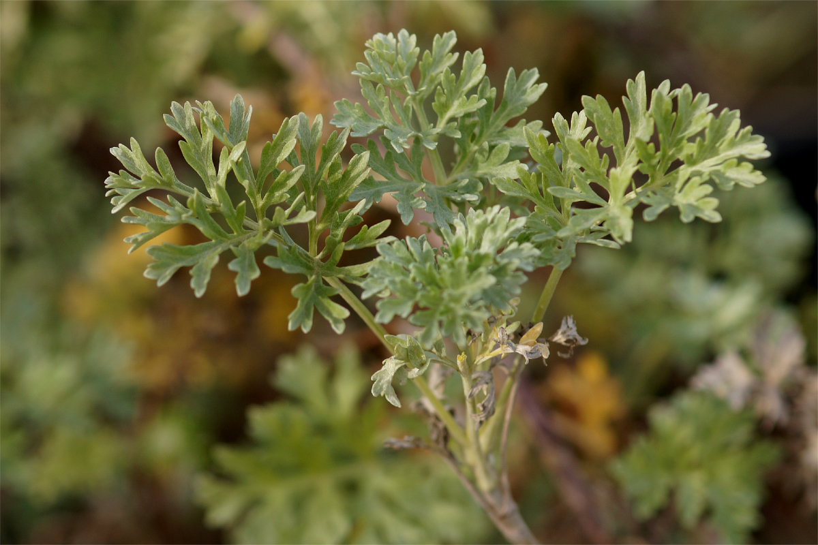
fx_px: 3408
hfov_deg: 13.7
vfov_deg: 9.1
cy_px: 272
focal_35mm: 150
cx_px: 409
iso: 100
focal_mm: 100
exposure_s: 1/200
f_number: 4.5
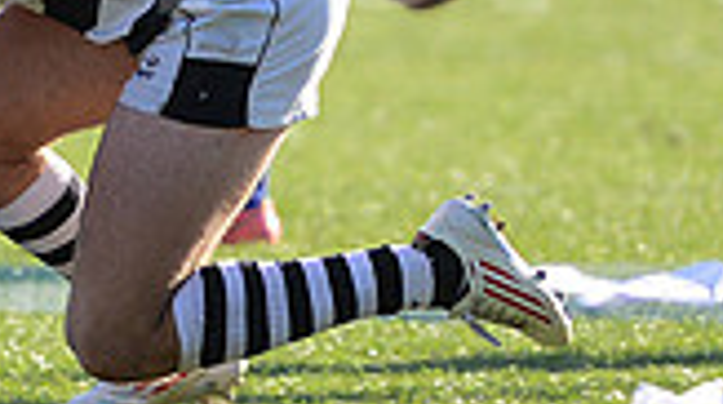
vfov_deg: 1.7
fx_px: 13951
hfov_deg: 3.0
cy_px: -140
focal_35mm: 729
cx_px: 302
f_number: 2.8
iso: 320
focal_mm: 195
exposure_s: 1/800
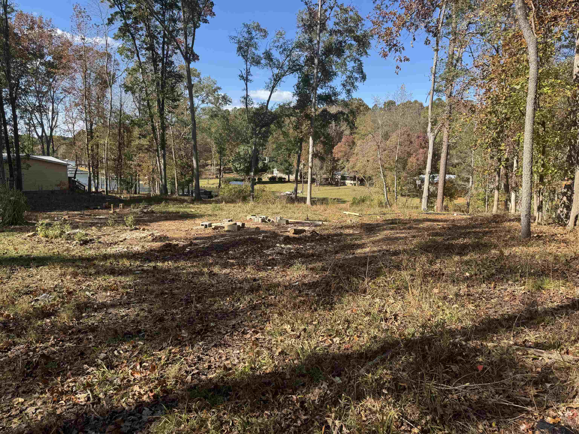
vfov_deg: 56.8
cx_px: 290
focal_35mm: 24
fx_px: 401
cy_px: 217
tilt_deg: -8.2
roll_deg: -1.8
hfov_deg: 71.6
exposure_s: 1/1560
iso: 80
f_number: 1.78
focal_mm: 6.76
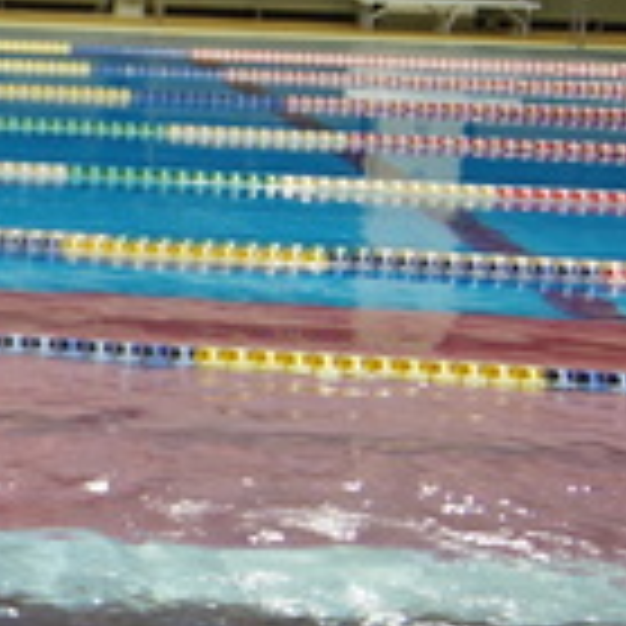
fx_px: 2353
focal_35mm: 115
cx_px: -871
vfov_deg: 15.1
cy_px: 261
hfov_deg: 12.2
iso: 400
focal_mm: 18
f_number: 3.5
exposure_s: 1/40
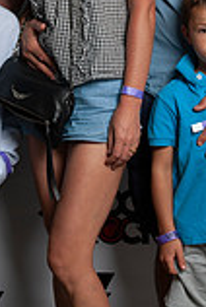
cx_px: 85
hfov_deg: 9.5
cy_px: 66
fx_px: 1239
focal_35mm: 145
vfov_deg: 14.1
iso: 100
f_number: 5.6
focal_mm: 34
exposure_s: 1/160
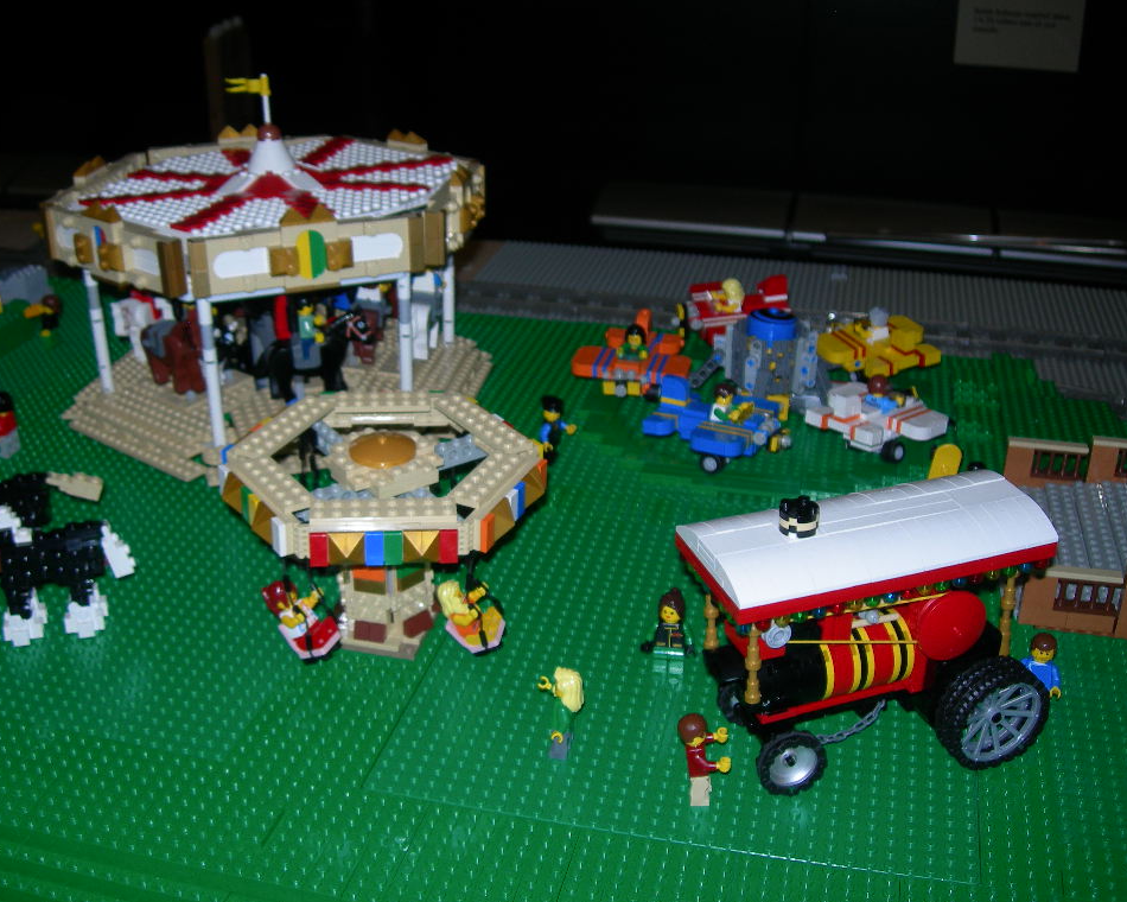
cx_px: 533
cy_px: 455
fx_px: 1334
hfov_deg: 45.8
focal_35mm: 40
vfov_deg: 37.3
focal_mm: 7.8
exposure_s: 1/60.1
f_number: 2.8
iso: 50
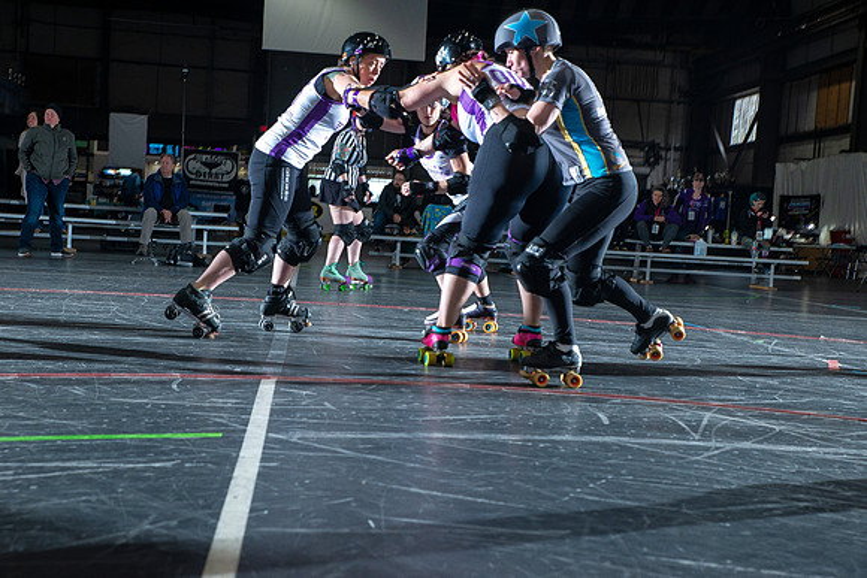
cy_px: 289
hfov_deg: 39.6
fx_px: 1204
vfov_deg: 27.0
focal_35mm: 50
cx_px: 434
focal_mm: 50
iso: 800
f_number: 7.1
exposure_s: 1/160
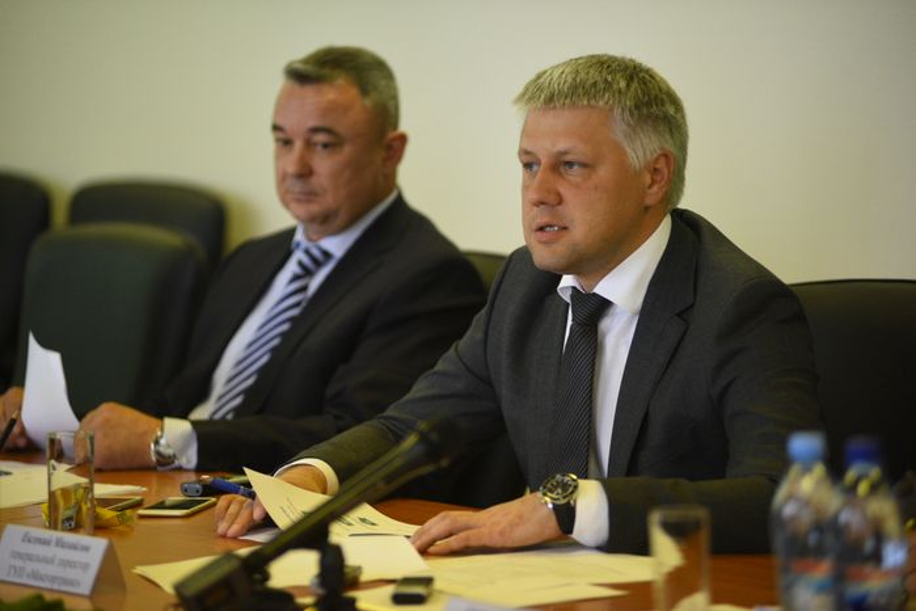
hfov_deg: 12.1
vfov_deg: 8.1
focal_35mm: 170
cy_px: 306
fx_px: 4325
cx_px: 458
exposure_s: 1/400
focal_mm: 170
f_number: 2.8
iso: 2500
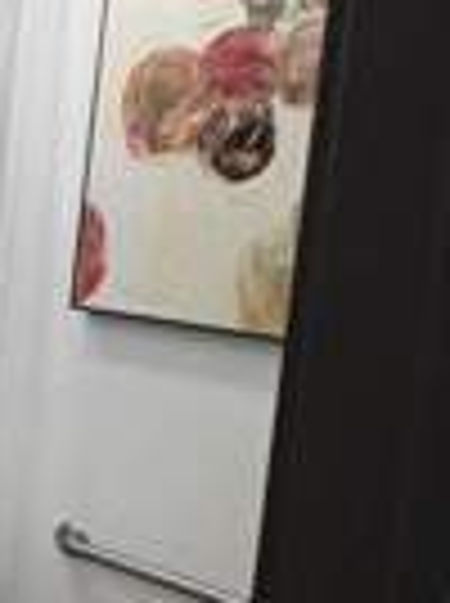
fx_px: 1165
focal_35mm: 67
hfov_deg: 17.4
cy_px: 284
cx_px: -378
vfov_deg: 29.0
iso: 200
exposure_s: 1/60
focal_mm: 2.22
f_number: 2.2
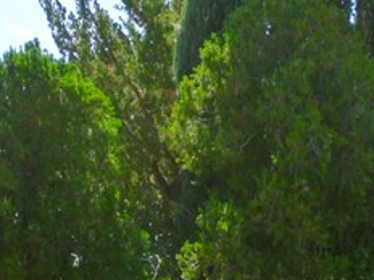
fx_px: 1145
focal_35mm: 106
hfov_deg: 18.4
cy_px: 478
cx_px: 290
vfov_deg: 12.9
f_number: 1.7
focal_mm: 6.72
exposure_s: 1/2000
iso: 110
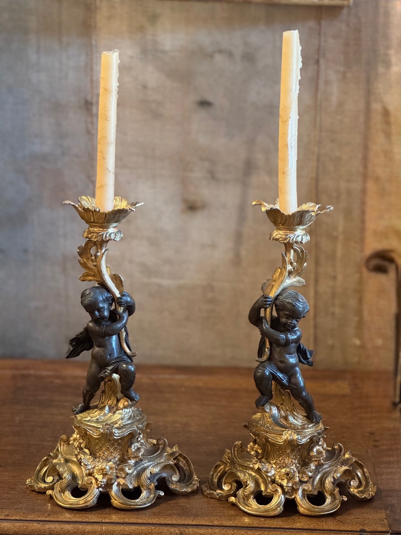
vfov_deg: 25.3
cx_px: 200
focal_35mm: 77
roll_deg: -1.6
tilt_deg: -12.9
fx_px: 1189
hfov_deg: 19.1
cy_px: 268
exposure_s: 1/50
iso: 640
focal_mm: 9
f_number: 2.8
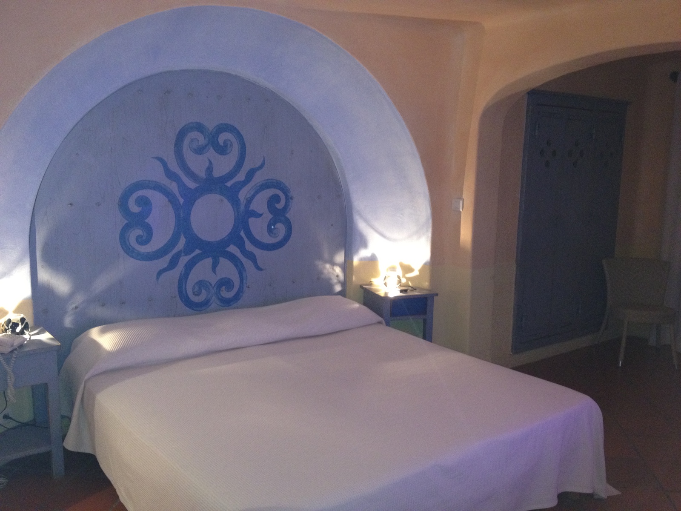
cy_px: 256
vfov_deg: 40.7
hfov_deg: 52.6
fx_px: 689
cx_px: 340
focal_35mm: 35
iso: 320
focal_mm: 4.28
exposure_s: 1/16
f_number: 2.4
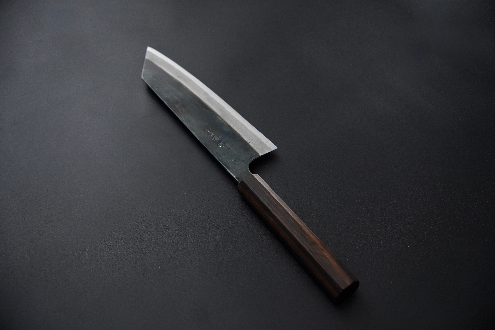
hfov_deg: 38.4
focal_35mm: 52
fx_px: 712
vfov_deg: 26.1
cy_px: 165
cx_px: 248
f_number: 3.5
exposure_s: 1/160
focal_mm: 34.5
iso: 320
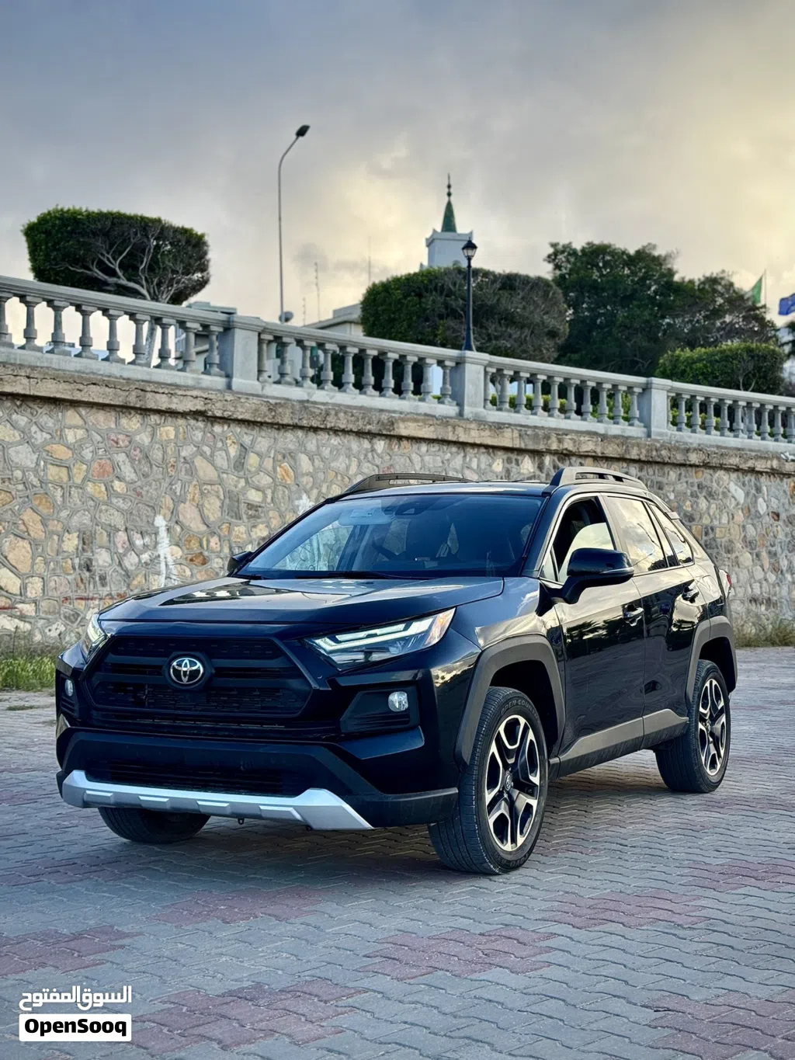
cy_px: 530
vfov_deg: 39.7
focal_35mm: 48
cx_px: 398
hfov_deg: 30.3
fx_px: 1470
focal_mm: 6.76
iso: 64
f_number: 1.78
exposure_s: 1/843
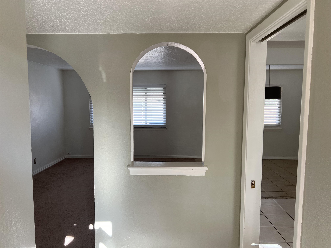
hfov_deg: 67.3
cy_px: 124
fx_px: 249
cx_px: 166
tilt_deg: -6.3
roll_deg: +0.1
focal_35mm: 26
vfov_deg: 53.1
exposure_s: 1/120
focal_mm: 5.7
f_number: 1.5
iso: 64
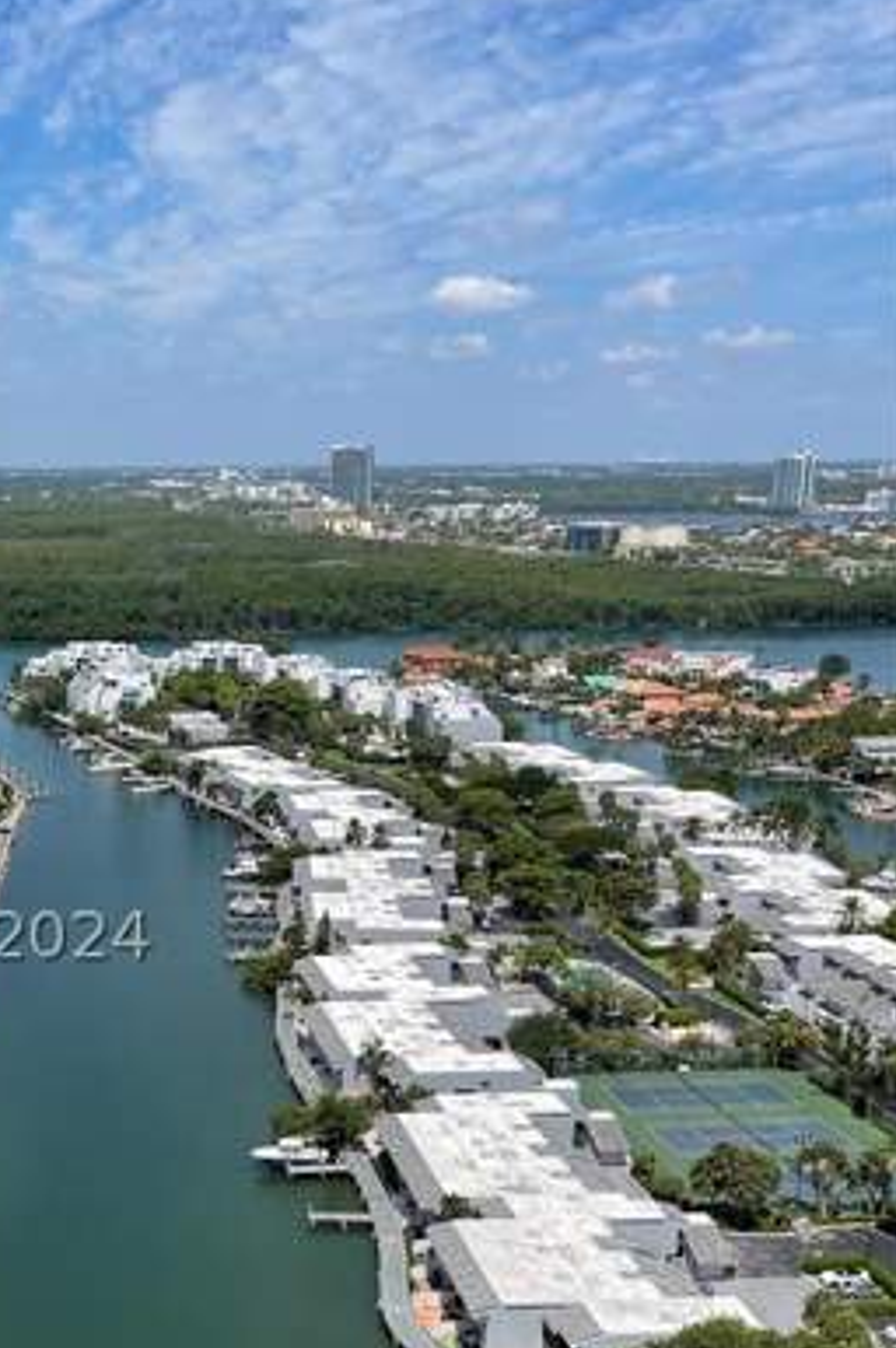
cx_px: 66
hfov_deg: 28.5
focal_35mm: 45
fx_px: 1683
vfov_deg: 42.8
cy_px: 935
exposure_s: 1/4902
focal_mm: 5.1
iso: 32
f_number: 1.6
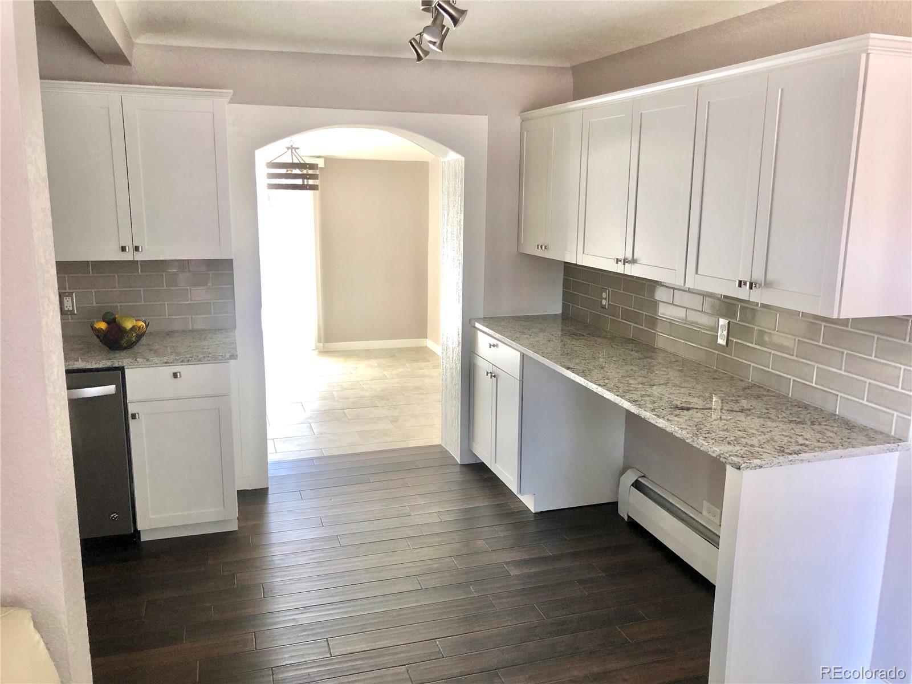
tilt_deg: -12.1
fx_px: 738
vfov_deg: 49.7
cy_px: 342
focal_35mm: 28
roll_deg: +0.3
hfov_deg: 63.4
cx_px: 456
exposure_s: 1/30
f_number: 1.8
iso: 40
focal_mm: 4
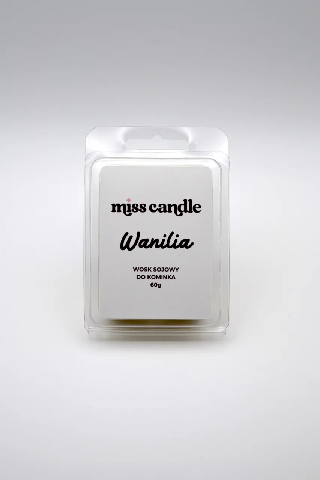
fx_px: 1100
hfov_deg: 16.5
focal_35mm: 82
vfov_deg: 24.6
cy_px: 240
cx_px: 160
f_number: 5.6
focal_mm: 55
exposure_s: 1/80
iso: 100
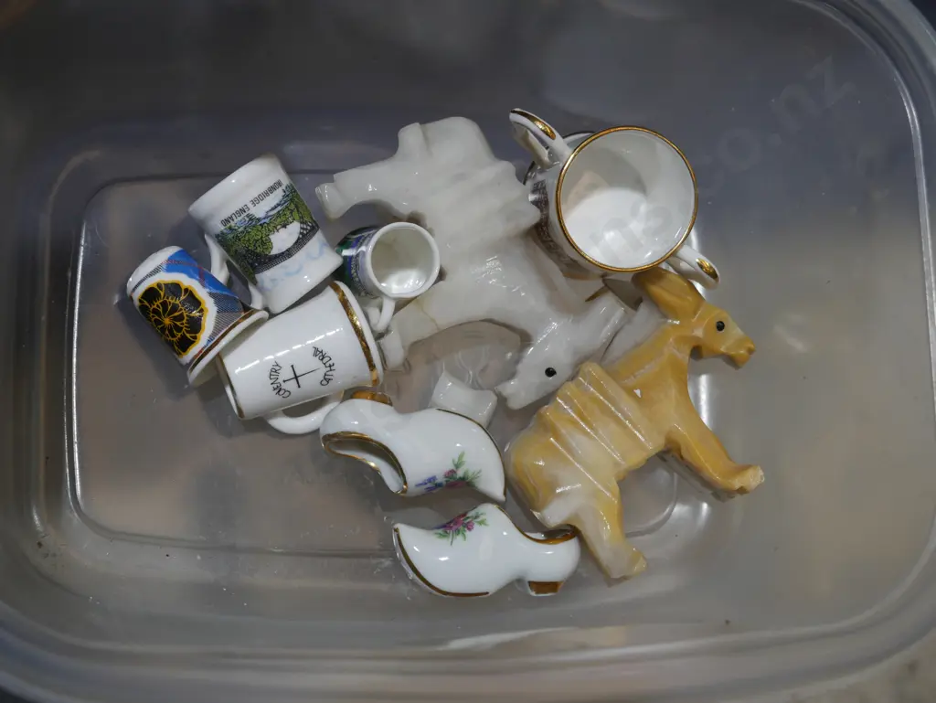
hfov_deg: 36.8
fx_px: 1407
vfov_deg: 28.1
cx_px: 468
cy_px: 352
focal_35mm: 52
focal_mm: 26
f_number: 5.3
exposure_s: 1/60
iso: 250
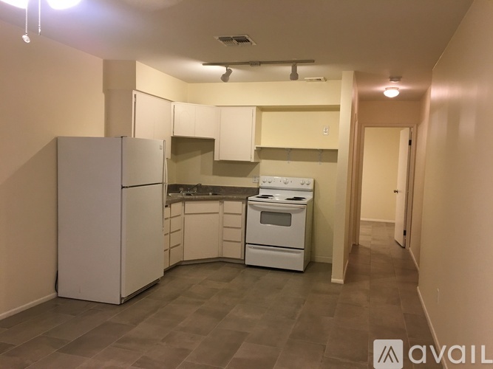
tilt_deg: -3.8
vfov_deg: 48.2
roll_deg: -1.9
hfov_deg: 61.7
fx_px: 413
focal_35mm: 29
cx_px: 246
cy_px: 184
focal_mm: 4.15
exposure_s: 1/30
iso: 100
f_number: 2.2
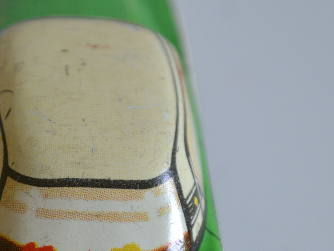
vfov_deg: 8.1
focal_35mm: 183
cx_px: 83
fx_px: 1766
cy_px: 227
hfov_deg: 10.8
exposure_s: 1/40
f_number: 5.3
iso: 400
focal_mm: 48
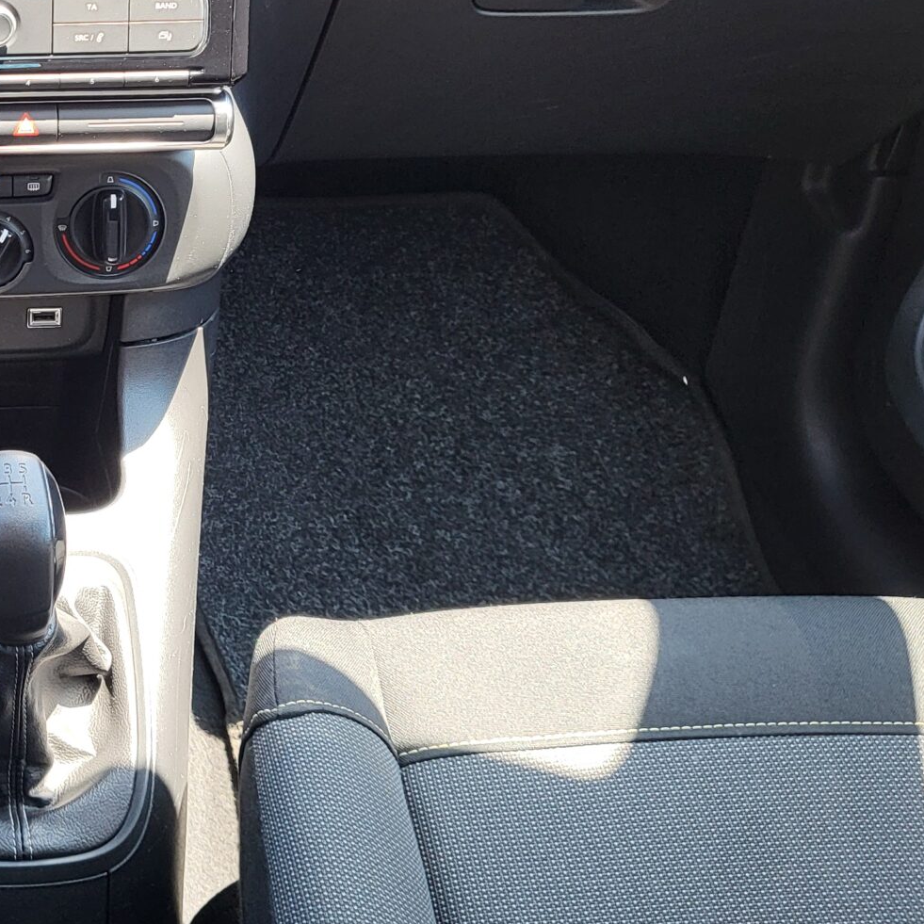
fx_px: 1812
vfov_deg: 28.2
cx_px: -112
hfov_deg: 26.2
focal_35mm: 60
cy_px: 247
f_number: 1.8
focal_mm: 4.25
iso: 50
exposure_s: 1/120
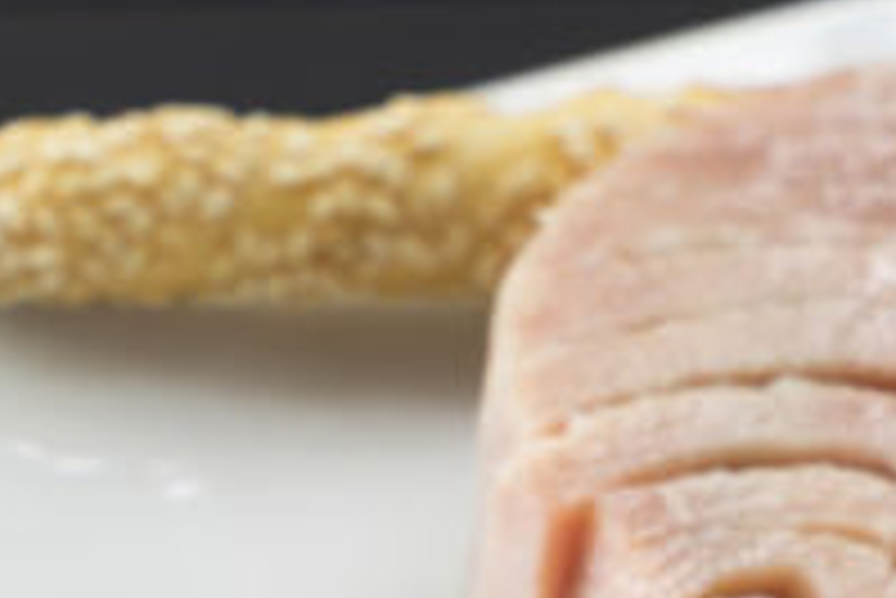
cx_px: 126
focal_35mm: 247
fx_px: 6152
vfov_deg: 5.5
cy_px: 928
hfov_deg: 8.3
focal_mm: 64
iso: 50
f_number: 7.1
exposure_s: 1/30
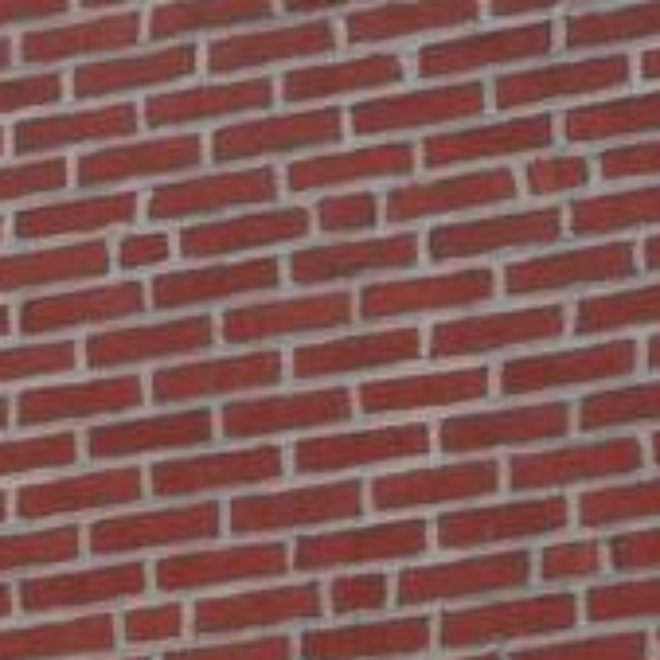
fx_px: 5997
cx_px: 230
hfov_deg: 6.3
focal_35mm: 278
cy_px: 1500
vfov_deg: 6.1
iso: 400
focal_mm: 24
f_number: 11
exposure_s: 1/400
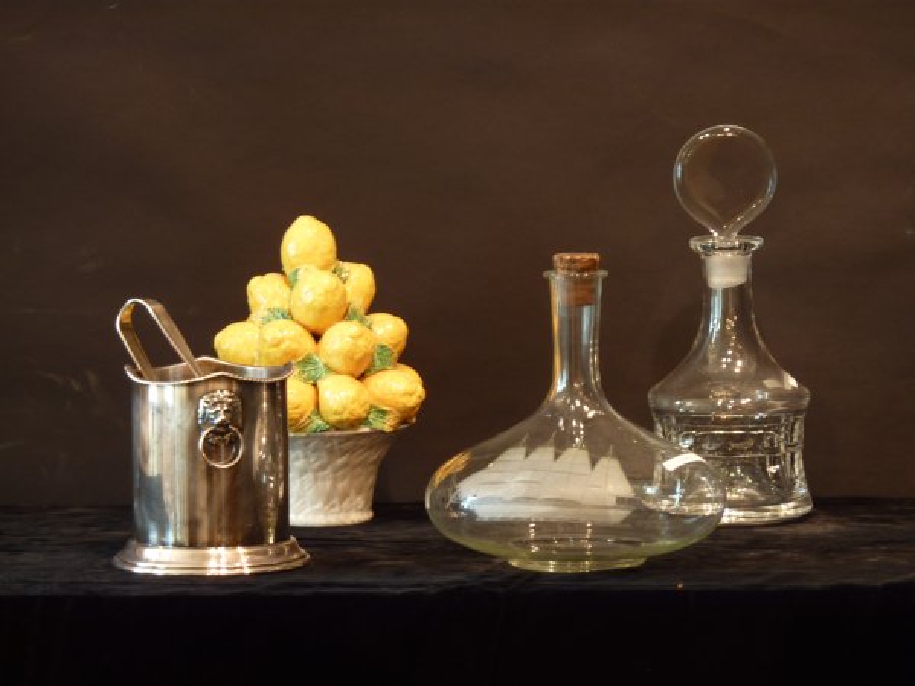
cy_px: 343
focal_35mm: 196
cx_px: 458
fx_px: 5181
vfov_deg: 7.6
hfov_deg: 10.1
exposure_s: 1/1.3
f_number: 4.5
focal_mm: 32.1
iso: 80
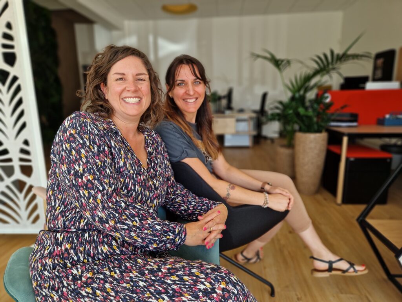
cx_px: 201
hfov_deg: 73.9
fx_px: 267
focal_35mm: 23
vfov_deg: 58.9
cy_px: 151
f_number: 1.8
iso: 50
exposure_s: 1/164
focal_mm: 5.4
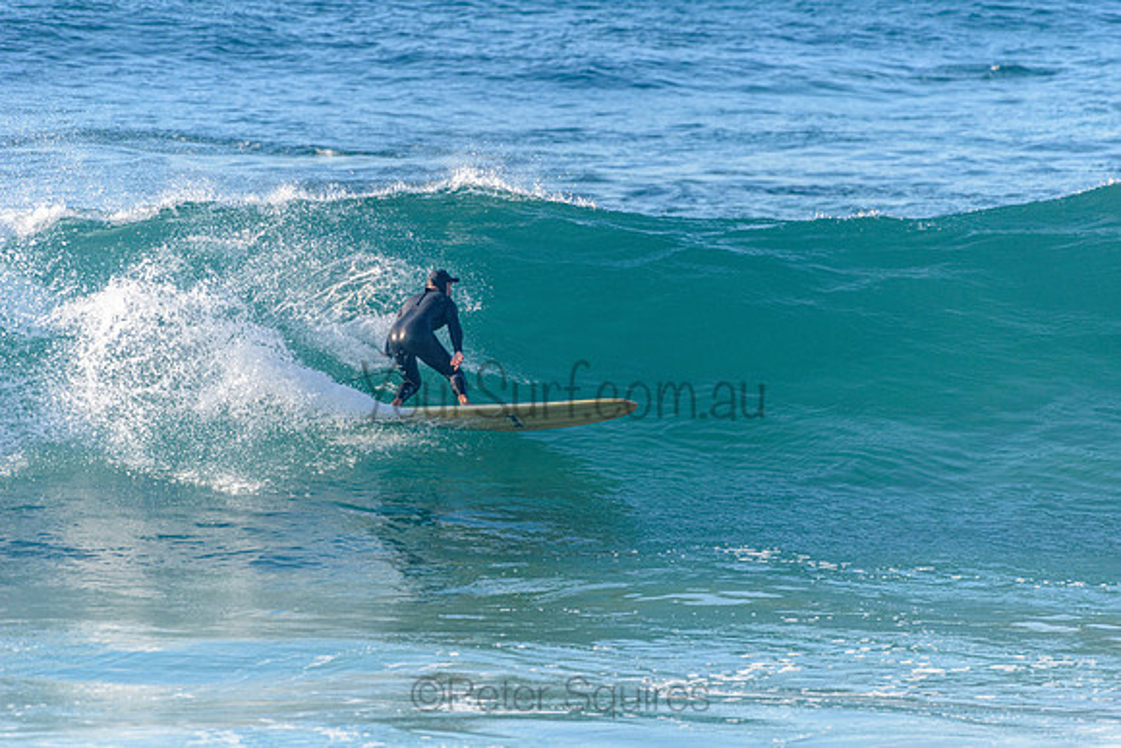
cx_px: 560
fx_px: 15572
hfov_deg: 4.1
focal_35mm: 500
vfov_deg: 2.8
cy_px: 374
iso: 500
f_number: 5.6
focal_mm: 500
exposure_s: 1/2000
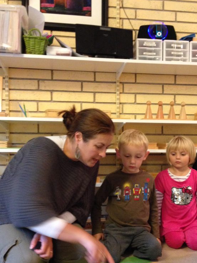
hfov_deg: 31.4
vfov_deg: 41.1
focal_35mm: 46
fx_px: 349
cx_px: 120
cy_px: 157
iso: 400
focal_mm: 4.12
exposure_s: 1/17
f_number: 2.4
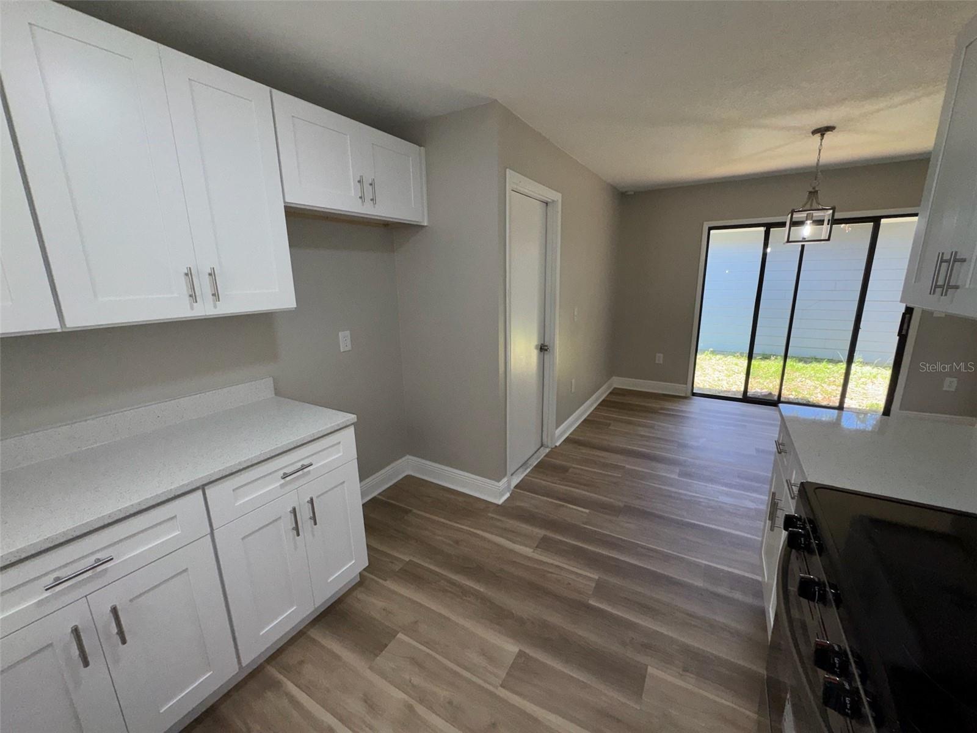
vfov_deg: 85.7
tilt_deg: -13.9
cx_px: 488
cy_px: 366
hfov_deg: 102.1
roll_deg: +0.7
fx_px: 395
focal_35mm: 14
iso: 64
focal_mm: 2.22
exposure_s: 1/122
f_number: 2.2
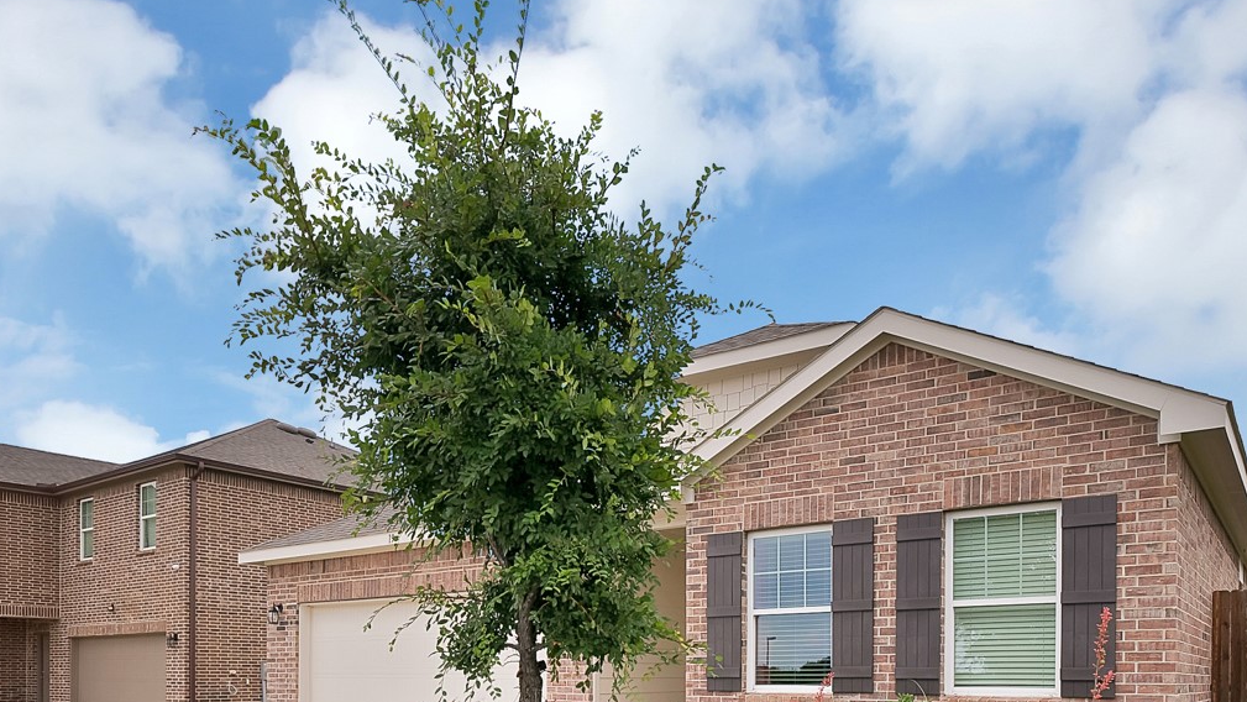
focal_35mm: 27
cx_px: 591
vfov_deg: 38.8
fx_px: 893
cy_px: 675
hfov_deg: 69.8
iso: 640
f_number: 9
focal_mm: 13
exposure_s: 1/400
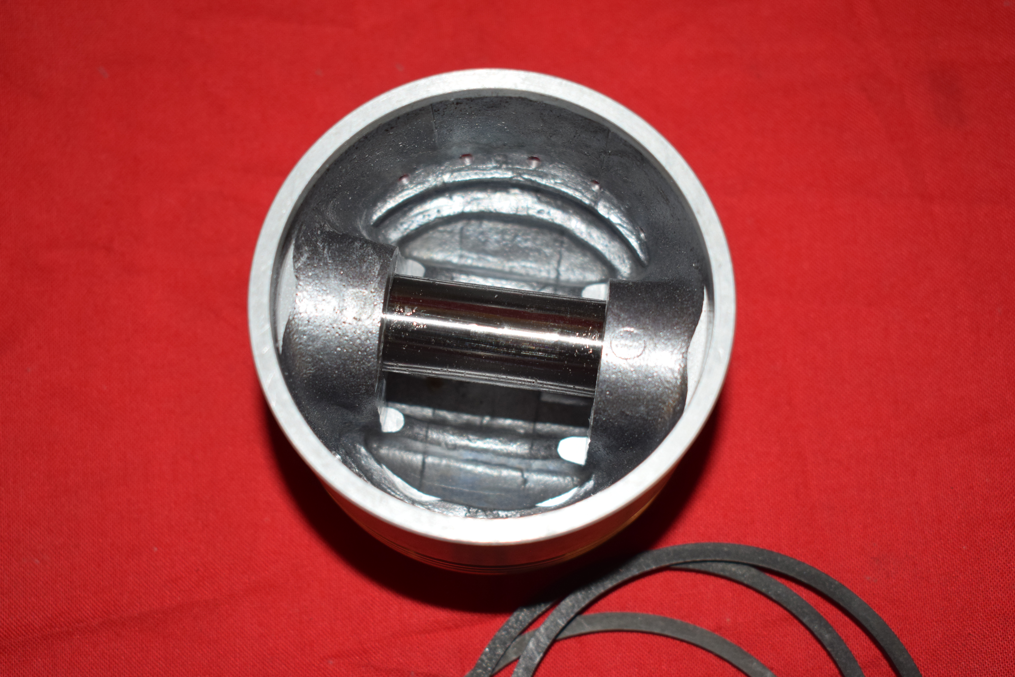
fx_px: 1777
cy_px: 338
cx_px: 508
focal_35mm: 63
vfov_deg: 21.6
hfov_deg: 31.9
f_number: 5
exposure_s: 1/160
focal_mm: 42
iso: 640
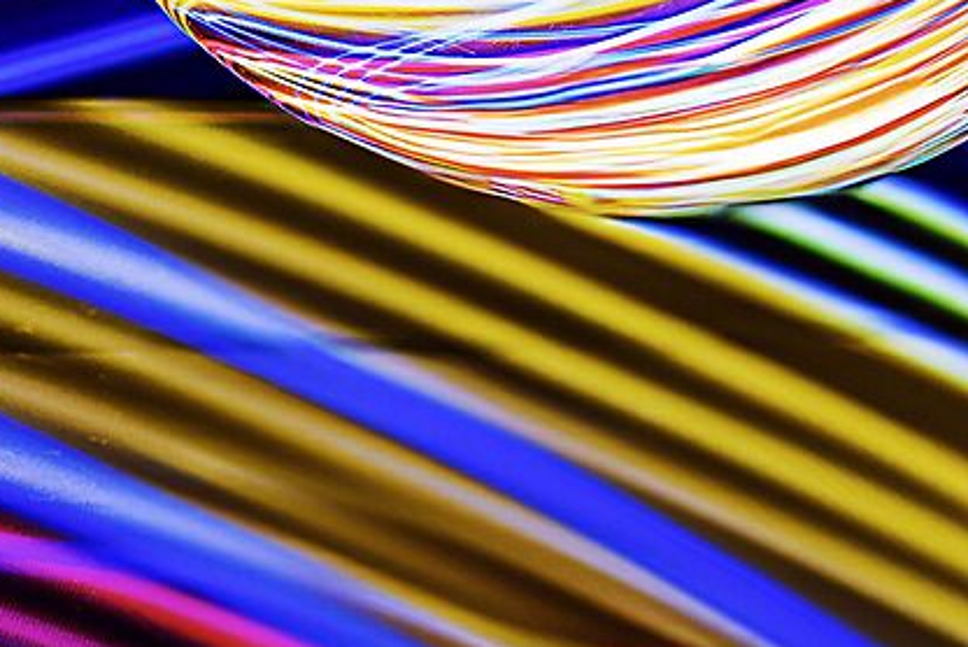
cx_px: 784
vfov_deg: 4.0
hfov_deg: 5.9
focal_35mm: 346
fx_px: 9310
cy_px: 433
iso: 100
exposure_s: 2
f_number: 13
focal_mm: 60
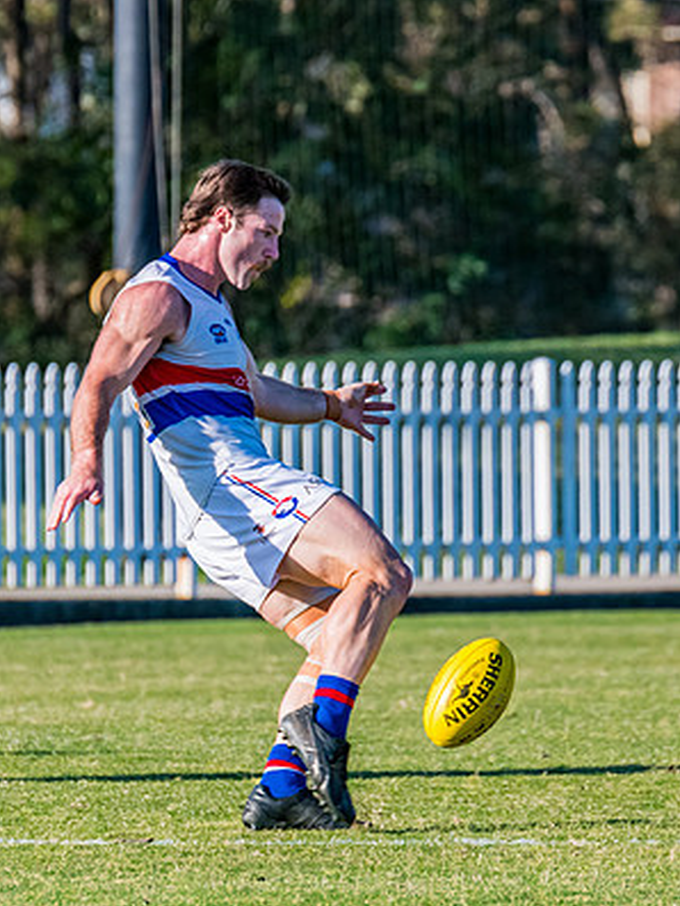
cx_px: 277
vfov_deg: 2.3
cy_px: 527
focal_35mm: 845
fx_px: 22120
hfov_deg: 1.8
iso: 800
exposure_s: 1/1600
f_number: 9
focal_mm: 420
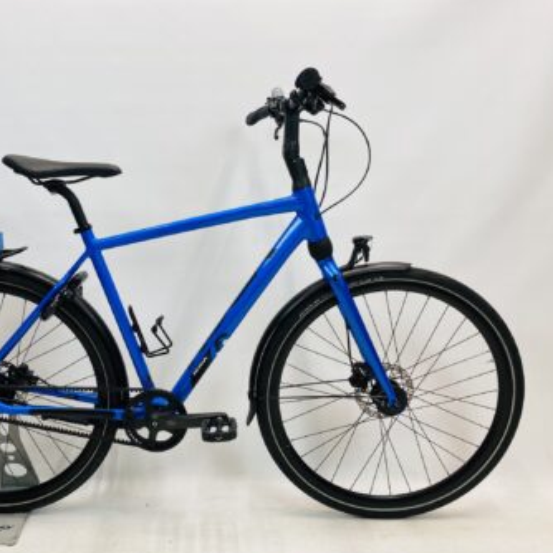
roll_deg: +0.9
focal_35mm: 31
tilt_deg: -6.8
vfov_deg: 52.5
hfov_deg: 51.9
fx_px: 560
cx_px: 200
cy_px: 275
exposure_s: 1/100
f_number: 1.8
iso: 50
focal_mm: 4.25
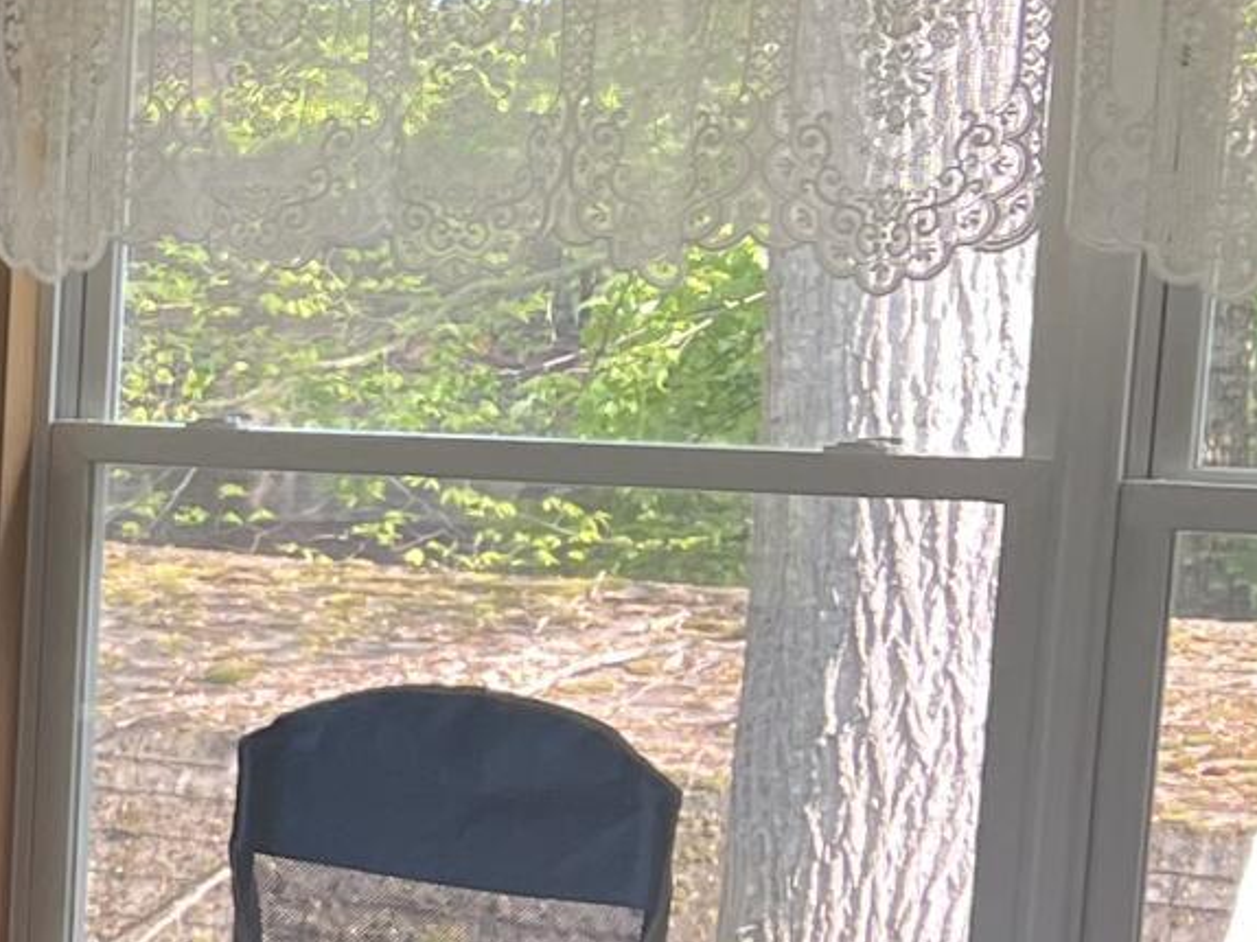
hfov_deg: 12.1
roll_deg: +0.9
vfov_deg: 10.8
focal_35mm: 136
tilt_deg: -8.5
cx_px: -1603
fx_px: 4936
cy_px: 935
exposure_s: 1/121
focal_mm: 5.7
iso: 64
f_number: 1.5
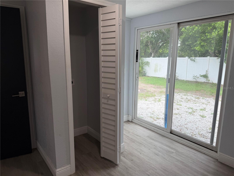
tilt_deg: -9.7
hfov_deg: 71.6
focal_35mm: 24
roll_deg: +0.1
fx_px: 162
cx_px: 117
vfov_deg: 56.8
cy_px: 88
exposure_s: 1/282
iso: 80
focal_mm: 6.76
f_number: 1.78
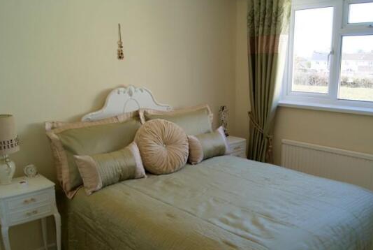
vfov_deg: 40.0
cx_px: 212
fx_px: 342
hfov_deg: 56.9
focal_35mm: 33
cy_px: 147
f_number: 5.6
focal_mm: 18
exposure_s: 1/50
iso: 100
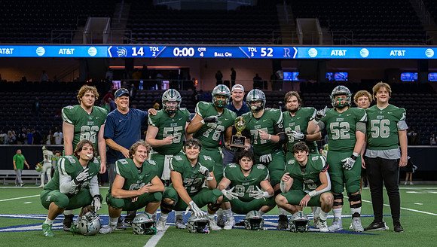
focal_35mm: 74
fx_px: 862
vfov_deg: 16.3
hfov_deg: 28.5
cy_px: 148
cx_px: 222
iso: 1600
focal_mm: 70
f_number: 2.8
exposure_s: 1/320
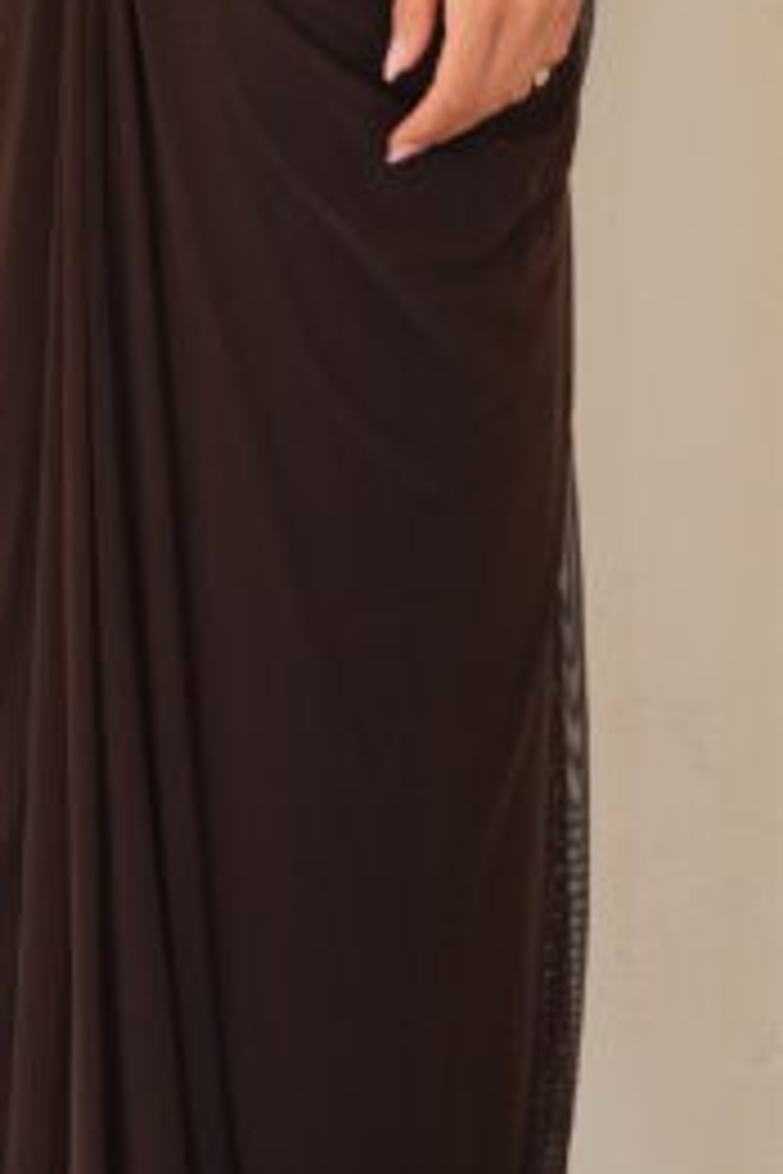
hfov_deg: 6.8
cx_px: 450
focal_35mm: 202
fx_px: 6591
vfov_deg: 10.0
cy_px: -326
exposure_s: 1/100
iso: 500
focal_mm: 49.5
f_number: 5
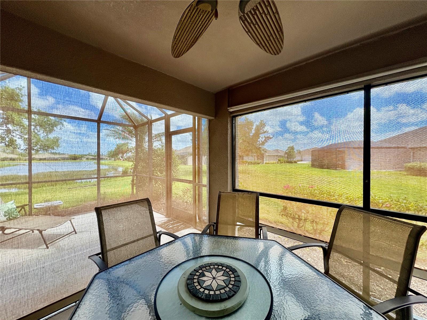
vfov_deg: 85.7
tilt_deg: -1.0
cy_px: 160
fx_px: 173
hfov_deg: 102.1
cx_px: 214
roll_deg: +0.4
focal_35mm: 14
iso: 160
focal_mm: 2.22
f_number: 2.2
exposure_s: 1/99
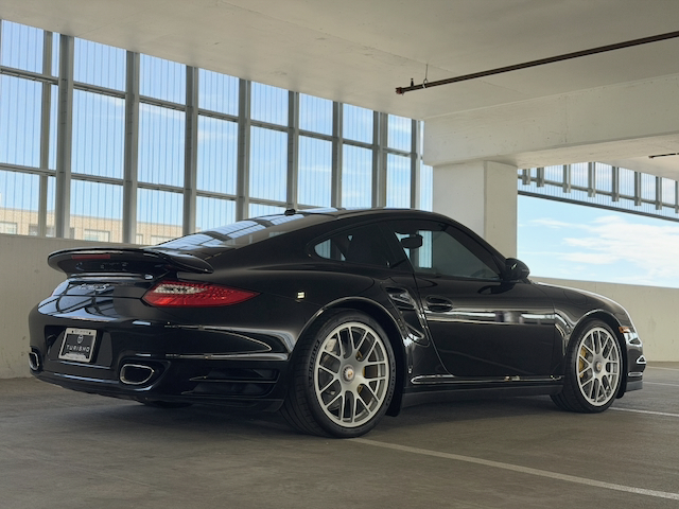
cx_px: 340
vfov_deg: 30.3
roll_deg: -1.2
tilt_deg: +4.7
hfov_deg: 39.7
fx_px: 942
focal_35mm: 48
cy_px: 254
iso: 64
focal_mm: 6.76
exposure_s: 1/747
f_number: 1.78
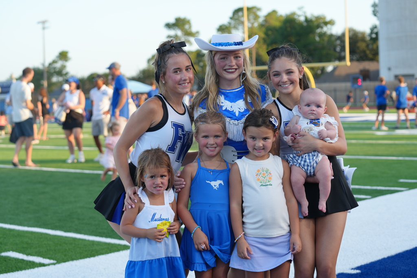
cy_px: 139
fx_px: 811
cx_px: 208
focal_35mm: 70
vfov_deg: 19.5
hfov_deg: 28.8
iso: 100
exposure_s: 1/160
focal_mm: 70
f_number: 4
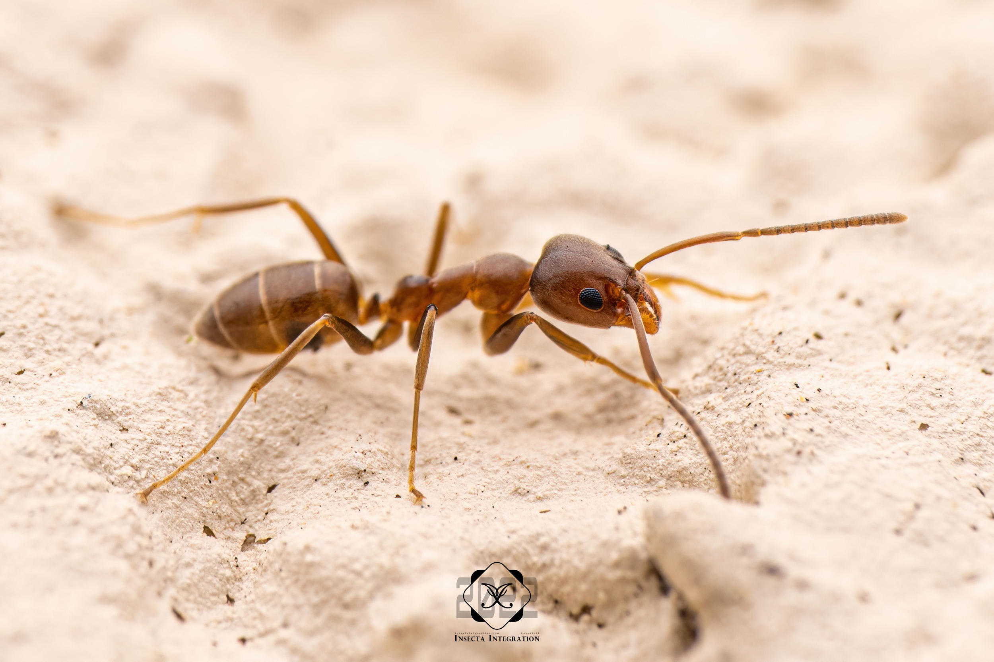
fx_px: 2899
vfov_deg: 13.0
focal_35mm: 105
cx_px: 497
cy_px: 331
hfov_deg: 19.5
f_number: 20
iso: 200
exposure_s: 1/200
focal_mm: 105
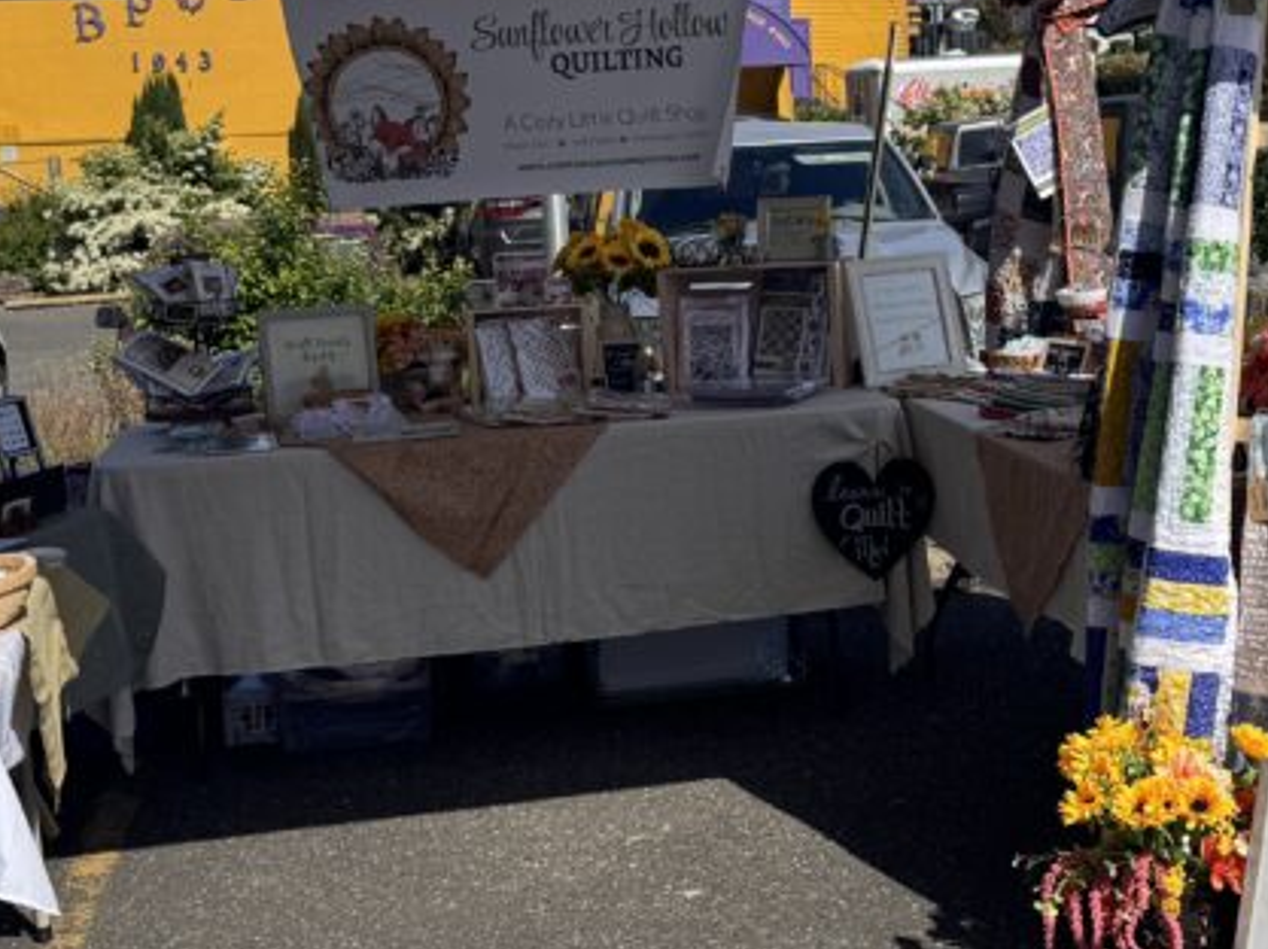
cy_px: 438
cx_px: 766
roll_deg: +1.2
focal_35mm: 59
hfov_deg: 32.6
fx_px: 2159
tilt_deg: -8.5
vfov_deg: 24.8
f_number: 1.78
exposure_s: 1/6410
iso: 80
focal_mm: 6.76
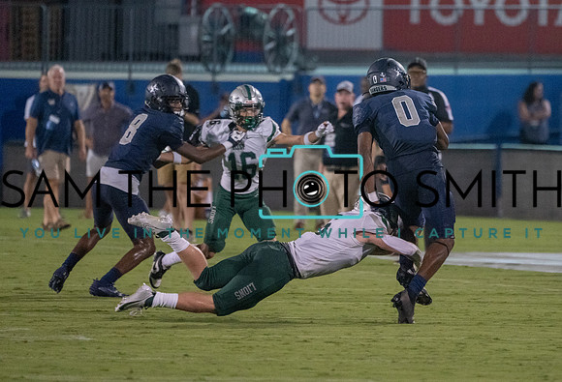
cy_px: 166
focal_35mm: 550
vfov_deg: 2.5
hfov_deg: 3.7
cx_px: 385
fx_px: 8650
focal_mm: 400
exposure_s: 1/1000
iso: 10000
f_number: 5.6
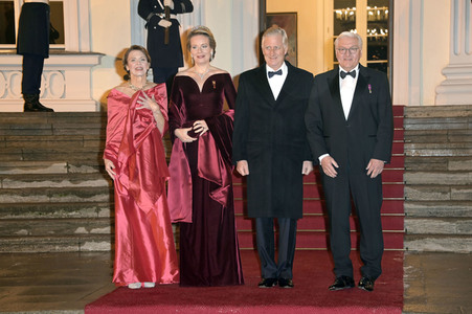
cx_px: 236
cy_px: 157
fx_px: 1310
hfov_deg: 20.4
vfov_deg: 13.7
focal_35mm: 100
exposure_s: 1/125
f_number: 5.6
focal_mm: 100
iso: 2500
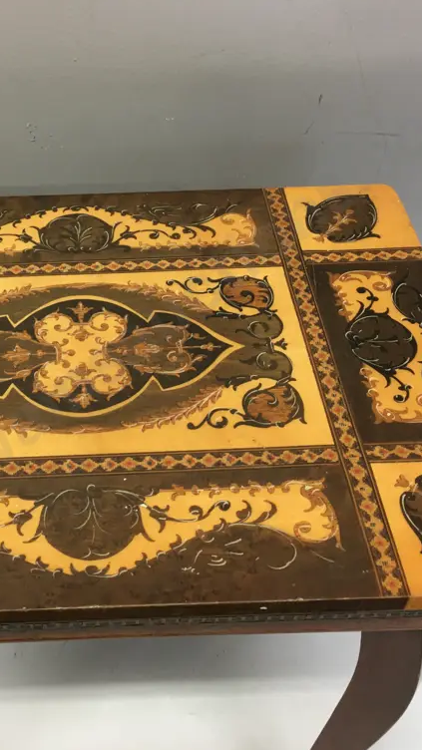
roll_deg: -0.1
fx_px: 855
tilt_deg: -43.8
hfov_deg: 27.3
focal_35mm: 43
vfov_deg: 47.4
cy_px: 373
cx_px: 96
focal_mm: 4.15
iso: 32
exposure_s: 1/17
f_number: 2.2
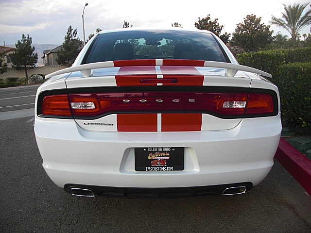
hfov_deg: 51.4
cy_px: 116
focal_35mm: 36
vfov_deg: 39.7
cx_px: 156
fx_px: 323
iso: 50
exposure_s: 1/250
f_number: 2.8
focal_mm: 6.3
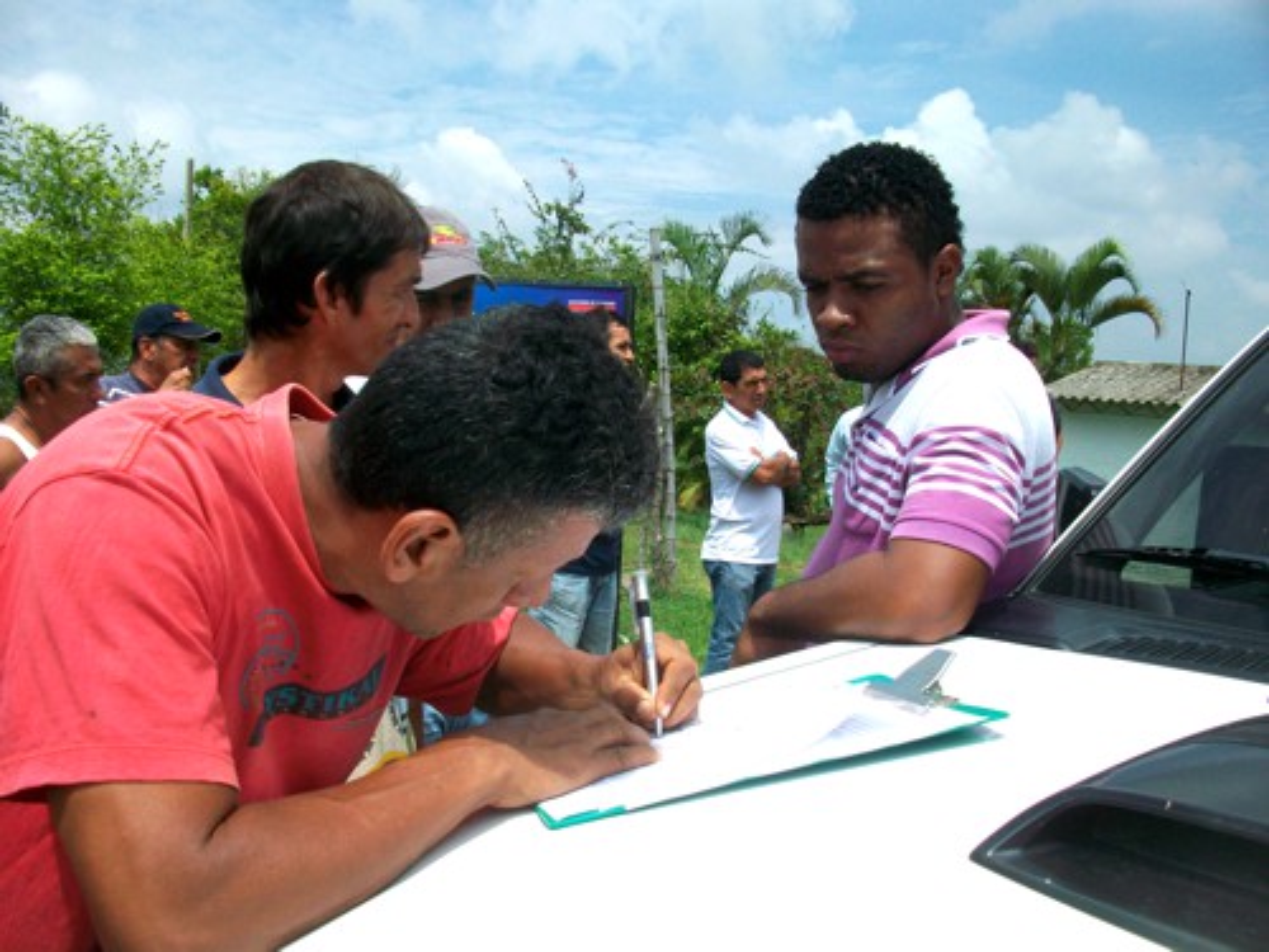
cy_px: 476
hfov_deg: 56.8
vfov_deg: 44.2
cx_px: 634
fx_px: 1173
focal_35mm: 32
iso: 64
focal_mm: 5.7
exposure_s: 1/500
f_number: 5.5
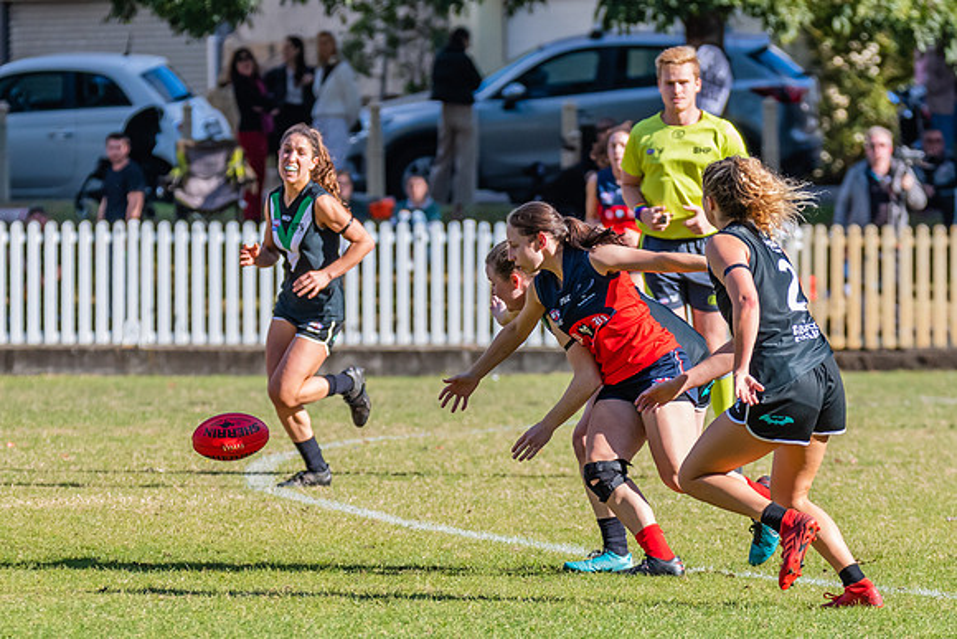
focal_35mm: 491
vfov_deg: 2.8
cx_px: 525
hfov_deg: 4.2
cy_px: 397
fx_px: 13049
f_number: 7.1
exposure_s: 1/1600
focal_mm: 260
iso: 800
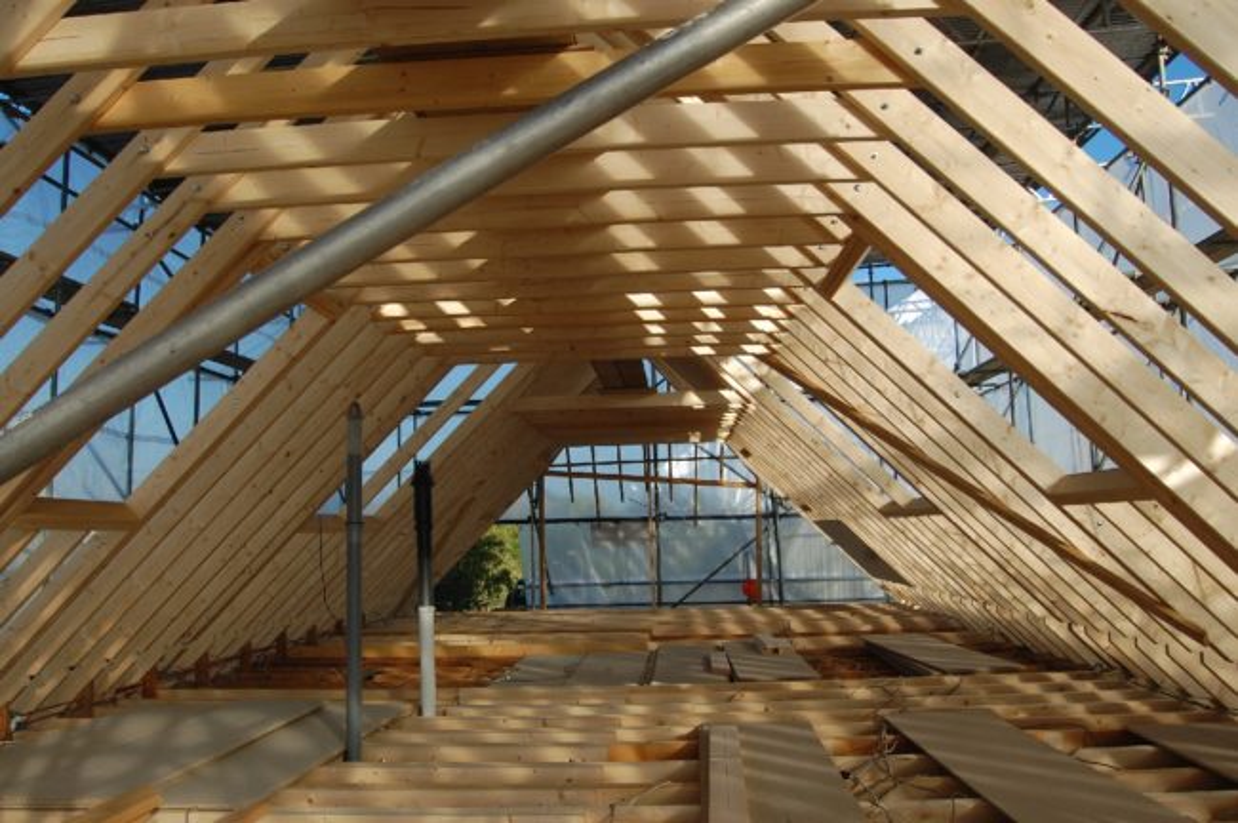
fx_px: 928
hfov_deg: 67.4
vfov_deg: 47.8
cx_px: 619
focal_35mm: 27
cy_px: 412
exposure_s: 1/250
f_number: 8
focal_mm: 18
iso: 200
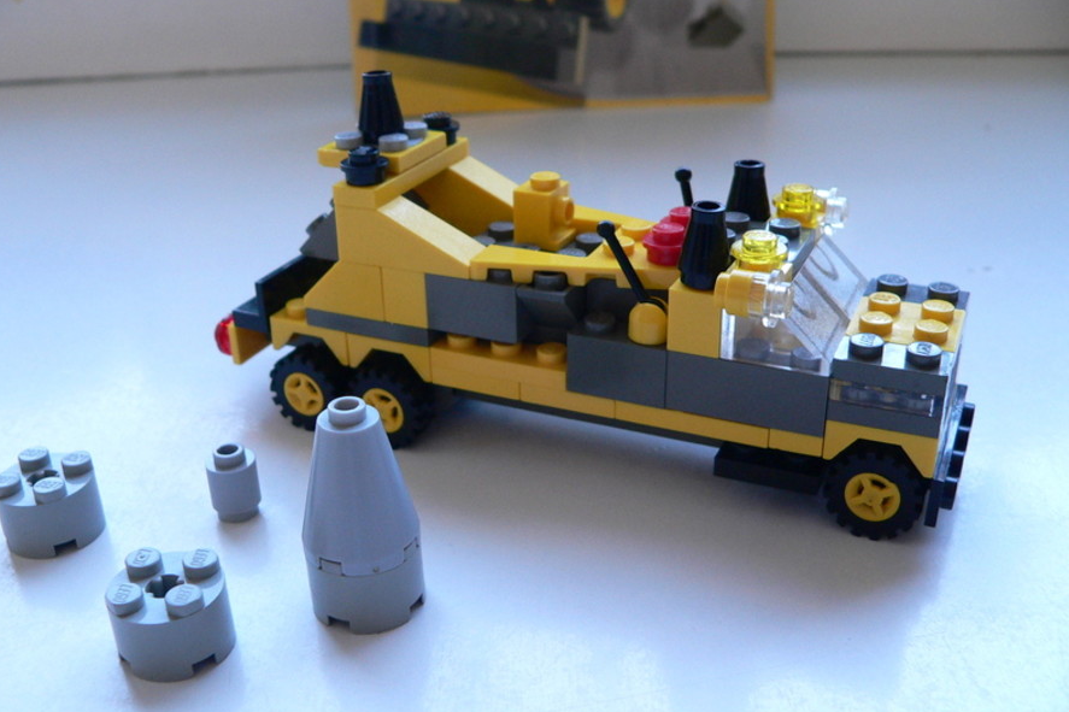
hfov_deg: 50.7
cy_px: 392
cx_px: 531
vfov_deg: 35.0
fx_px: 1128
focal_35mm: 38
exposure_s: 1/50
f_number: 2.8
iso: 200
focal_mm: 6
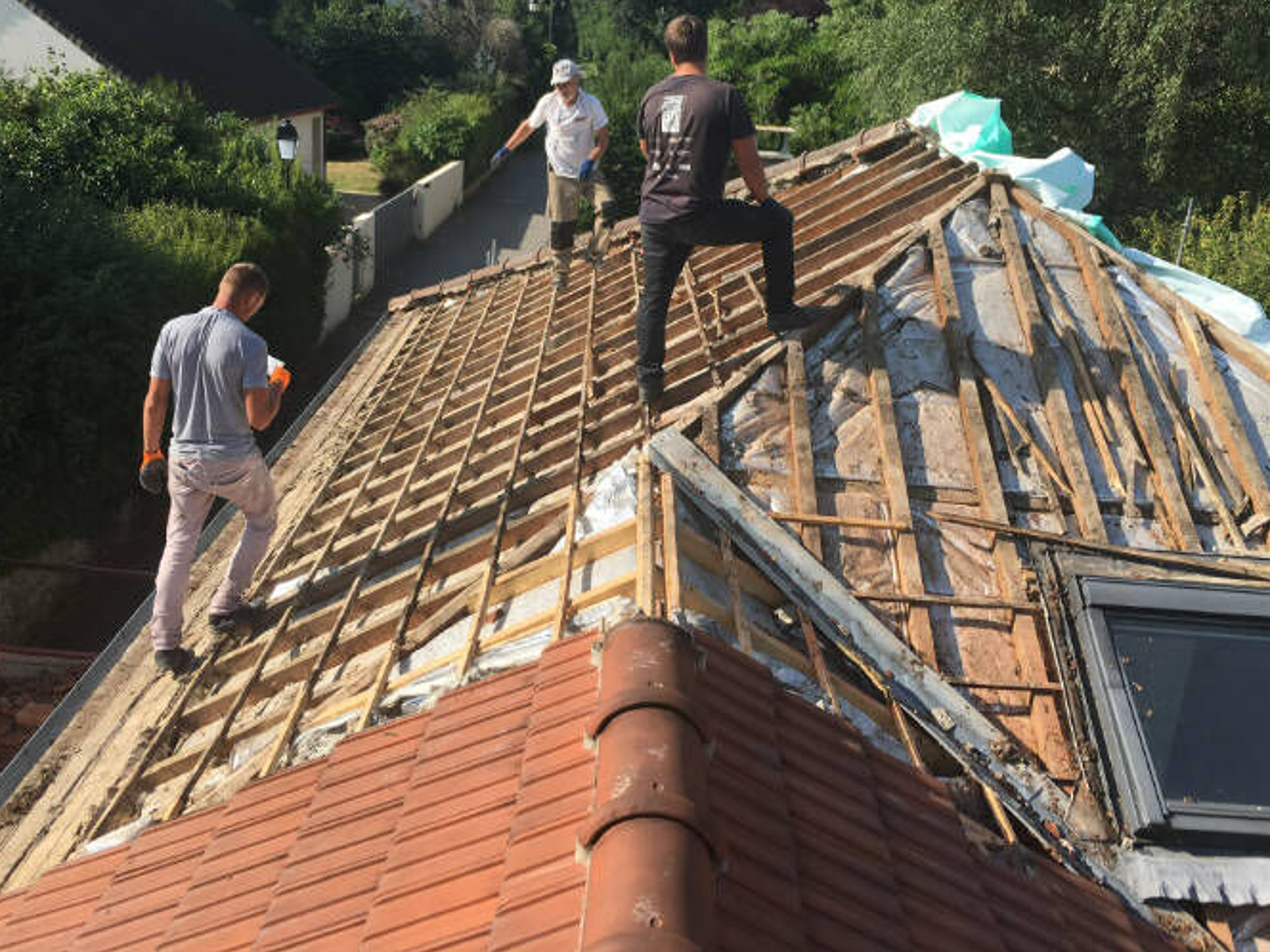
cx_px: 646
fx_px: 1174
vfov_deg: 44.1
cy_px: 428
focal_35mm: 32
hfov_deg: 56.8
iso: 25
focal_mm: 4.2
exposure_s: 1/1040
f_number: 2.2
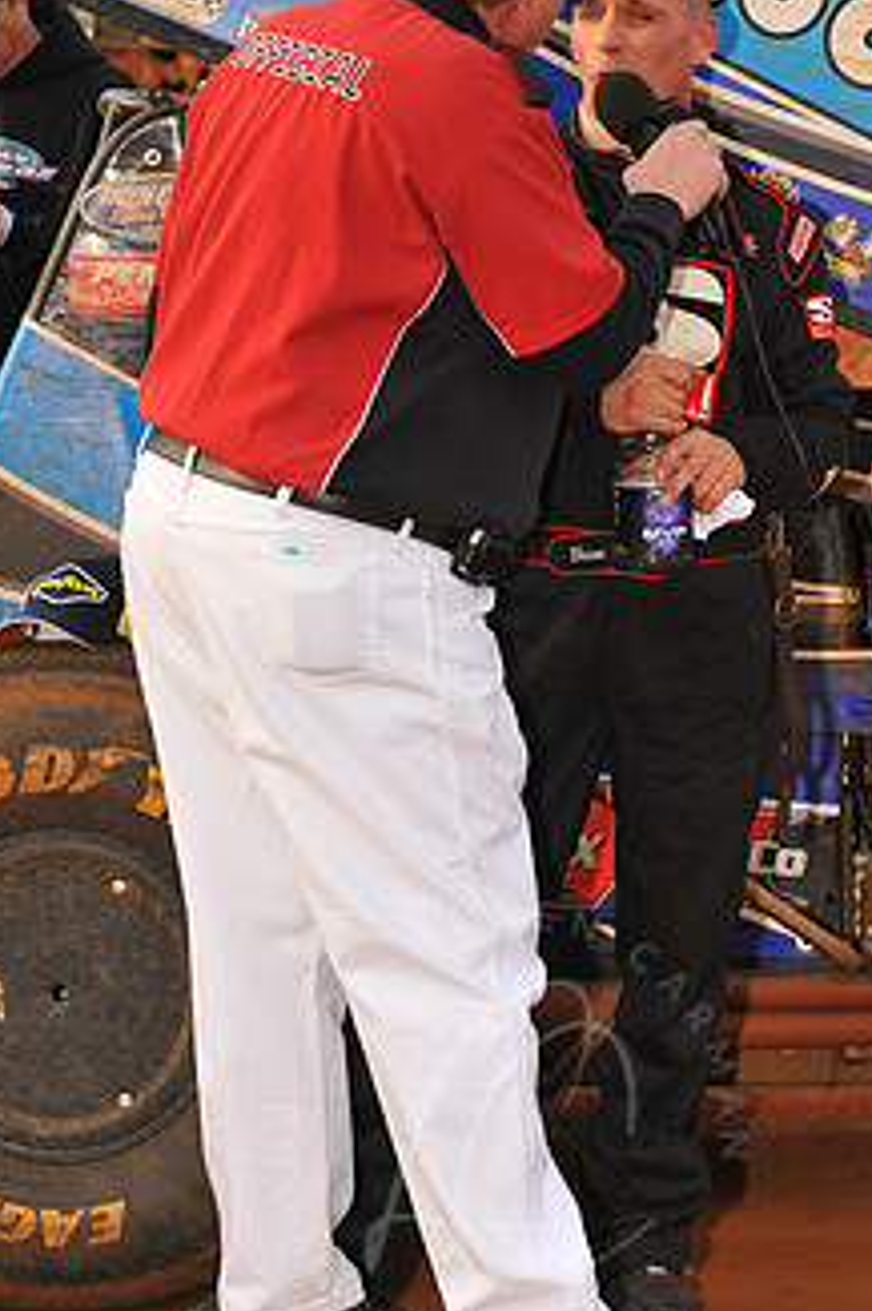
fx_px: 4619
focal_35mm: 127
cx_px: 508
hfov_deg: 10.8
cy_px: 635
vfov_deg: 16.1
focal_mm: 92
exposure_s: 1/320
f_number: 9
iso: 400
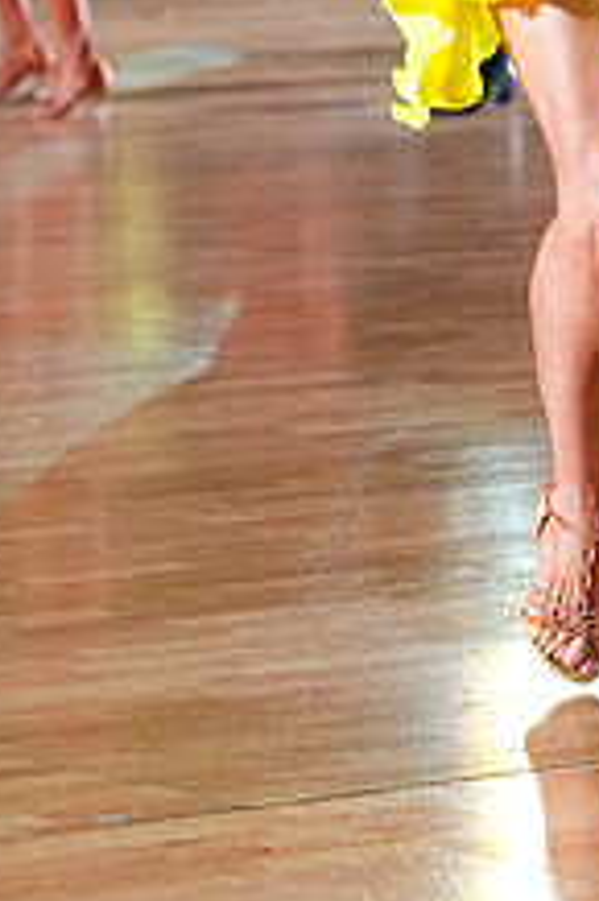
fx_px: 6524
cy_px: -236
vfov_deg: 7.8
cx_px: 667
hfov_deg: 5.2
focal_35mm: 261
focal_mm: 98
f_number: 5
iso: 8000
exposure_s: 1/400
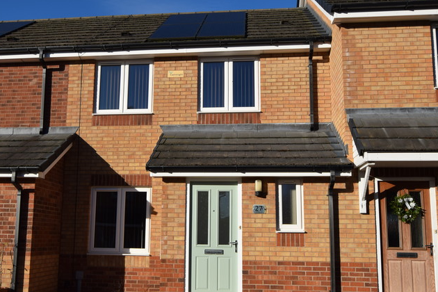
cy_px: 167
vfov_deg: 34.1
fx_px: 474
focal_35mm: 39
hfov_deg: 49.4
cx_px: 191
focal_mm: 16
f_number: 10
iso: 200
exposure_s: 1/400
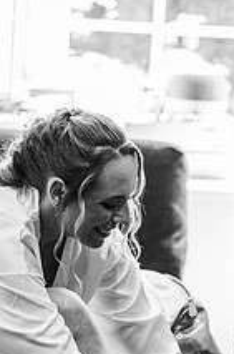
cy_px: 327
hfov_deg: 7.6
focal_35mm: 180
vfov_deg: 11.4
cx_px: 142
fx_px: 1763
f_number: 1.8
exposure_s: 1/200
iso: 450
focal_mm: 85
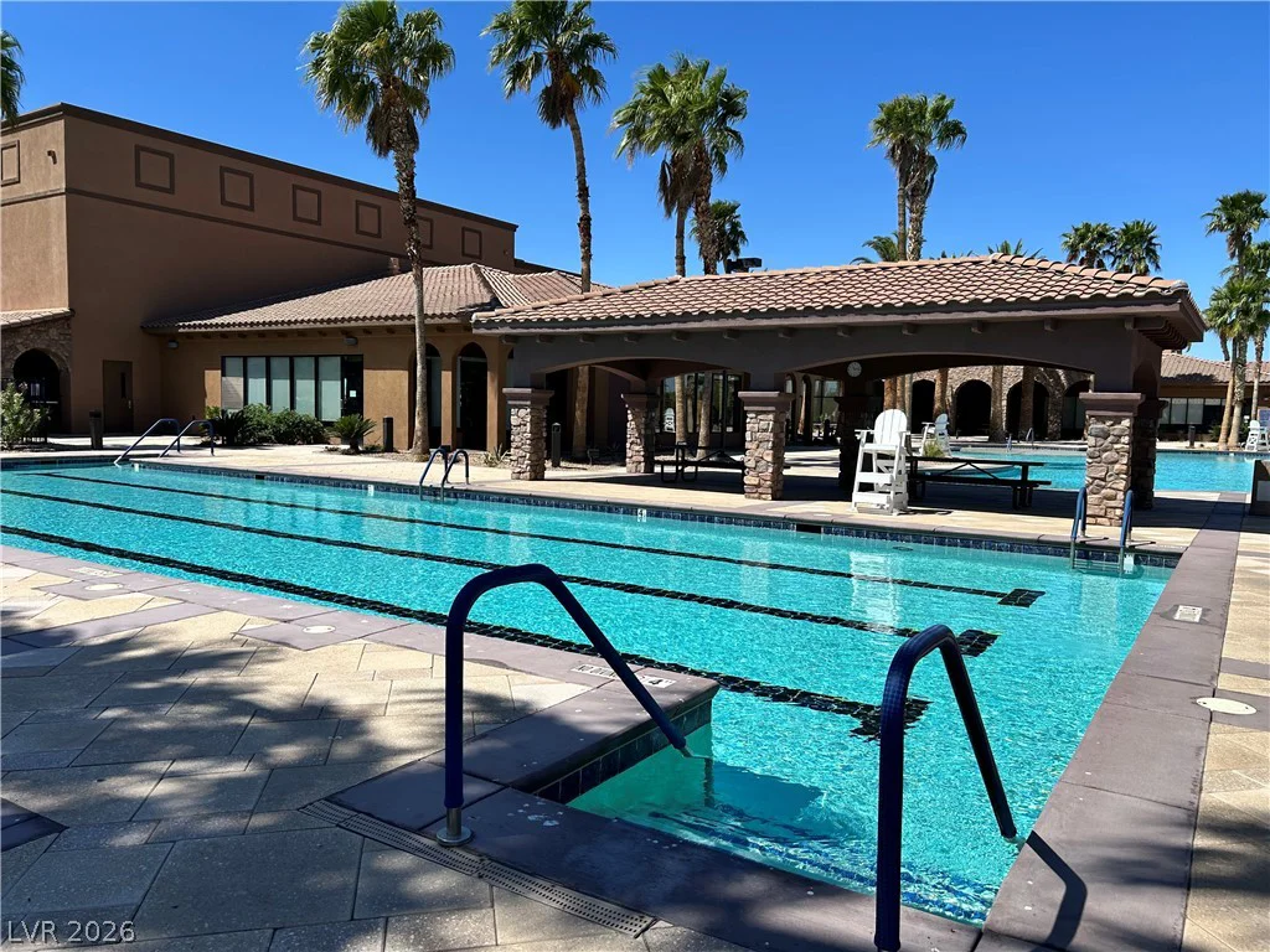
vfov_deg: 53.1
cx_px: 635
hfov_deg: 67.3
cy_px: 476
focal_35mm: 26
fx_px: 954
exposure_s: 1/6211
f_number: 1.5
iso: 50
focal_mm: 5.7
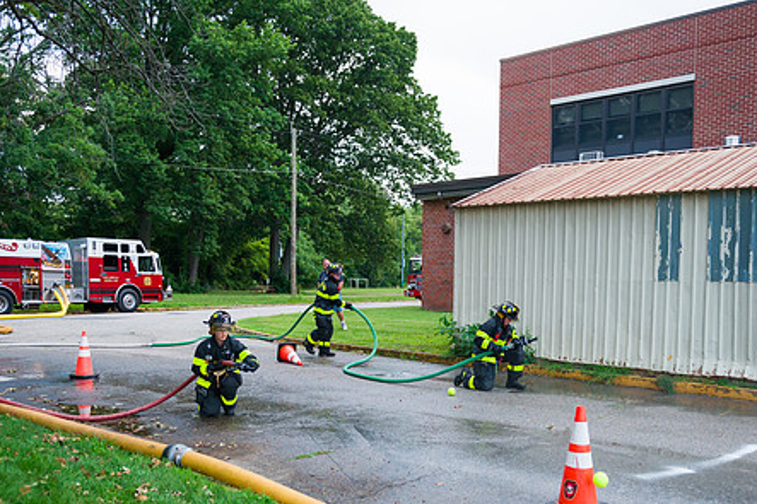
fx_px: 799
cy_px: 328
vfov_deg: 34.8
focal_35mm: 38
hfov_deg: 50.7
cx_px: 393
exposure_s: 1/200
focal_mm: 29
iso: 1000
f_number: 3.2
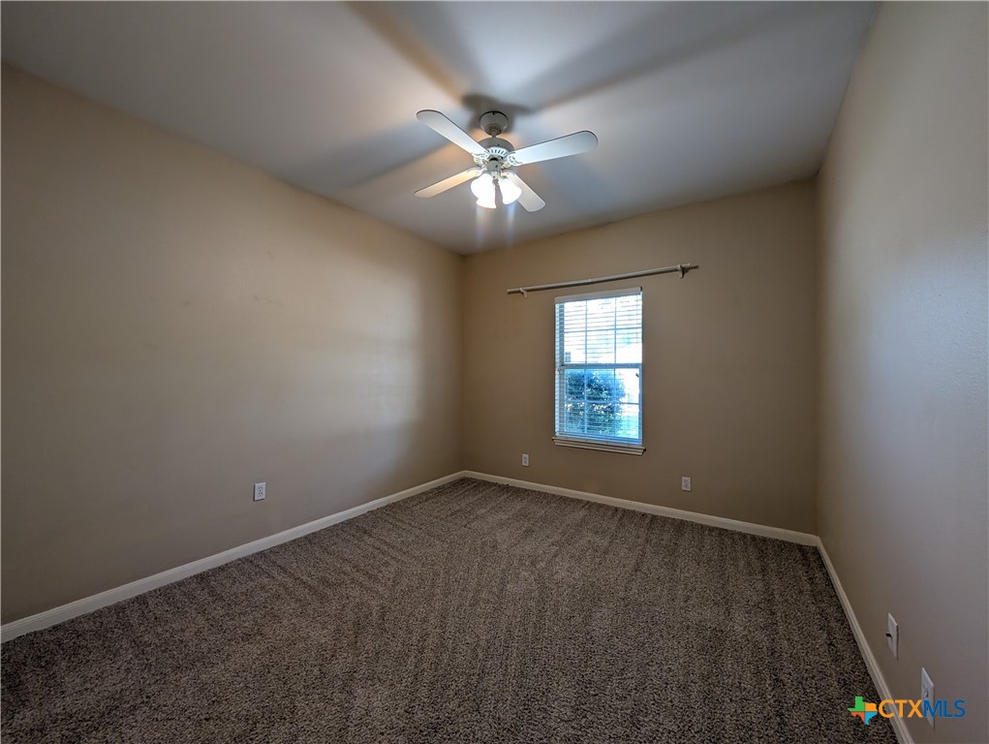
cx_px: 494
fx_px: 343
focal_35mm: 12
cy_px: 372
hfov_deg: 110.5
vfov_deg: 94.6
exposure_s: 1/120
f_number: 1.7
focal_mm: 2.02
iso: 128
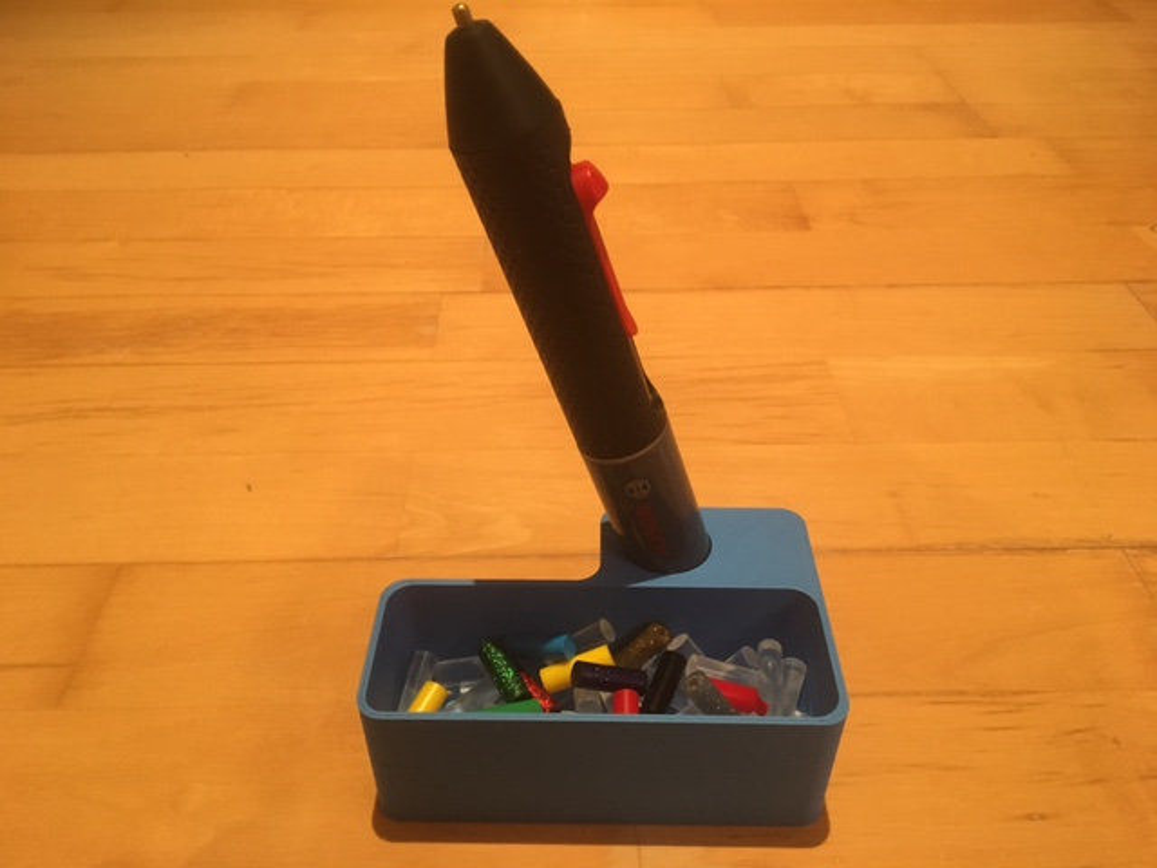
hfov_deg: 61.7
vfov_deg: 48.2
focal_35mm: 29
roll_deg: +1.2
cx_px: 578
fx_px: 969
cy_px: 434
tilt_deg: -37.8
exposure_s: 1/17
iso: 200
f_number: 2.2
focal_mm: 4.15
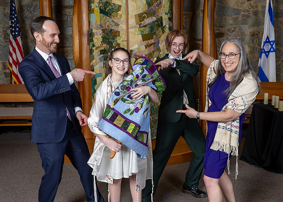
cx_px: 155
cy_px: 95
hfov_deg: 45.6
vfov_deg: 33.4
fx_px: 336
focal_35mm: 42
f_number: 8
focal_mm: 24
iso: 500
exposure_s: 1/200
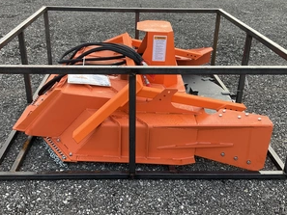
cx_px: 133
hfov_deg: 47.8
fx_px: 323
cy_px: 92
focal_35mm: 39
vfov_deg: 36.8
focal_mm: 3
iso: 25
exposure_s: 1/122
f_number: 1.8
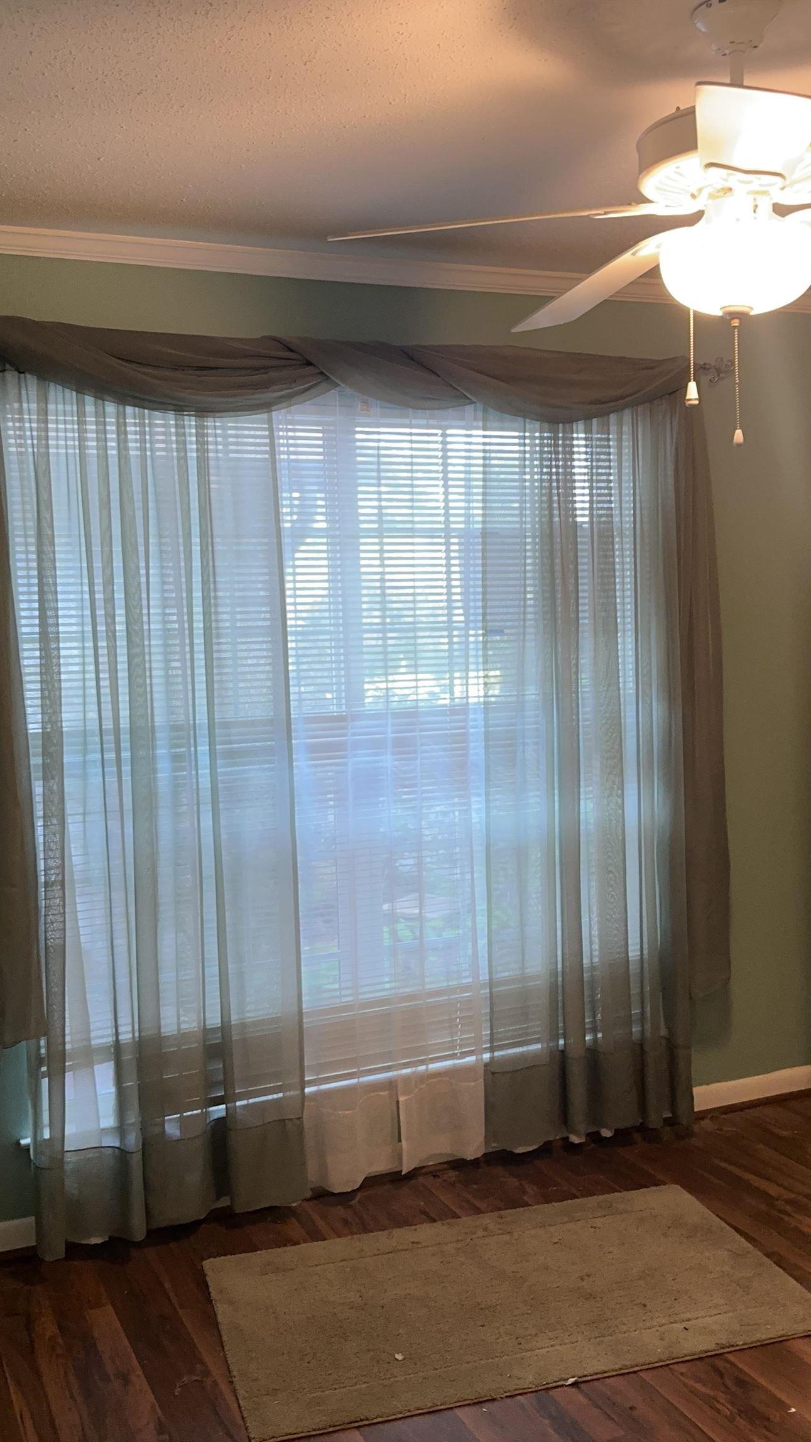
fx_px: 1338
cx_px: 398
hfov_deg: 33.7
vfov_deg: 56.6
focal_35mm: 35
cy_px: 722
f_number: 1.78
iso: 250
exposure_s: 1/60
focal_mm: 6.86
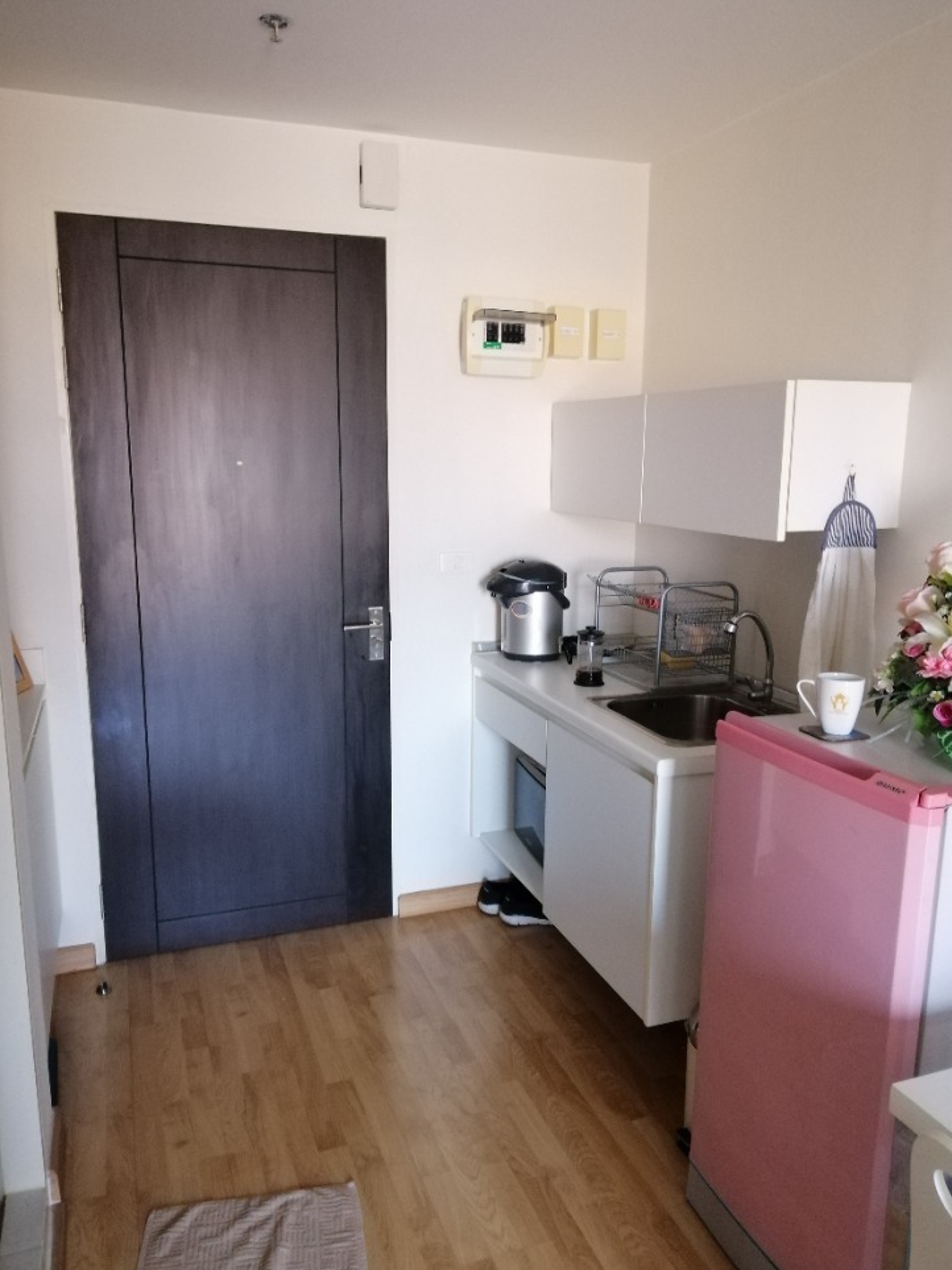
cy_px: 649
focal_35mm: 27
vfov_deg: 65.3
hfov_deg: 51.3
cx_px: 477
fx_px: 990
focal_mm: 3.81
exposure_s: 1/20
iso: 640
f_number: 2.2
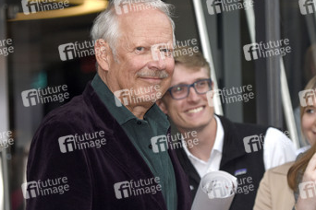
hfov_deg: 9.9
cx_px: 150
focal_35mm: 208
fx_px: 1823
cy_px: 119
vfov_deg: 6.6
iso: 400
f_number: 4
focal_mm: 105
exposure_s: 1/400
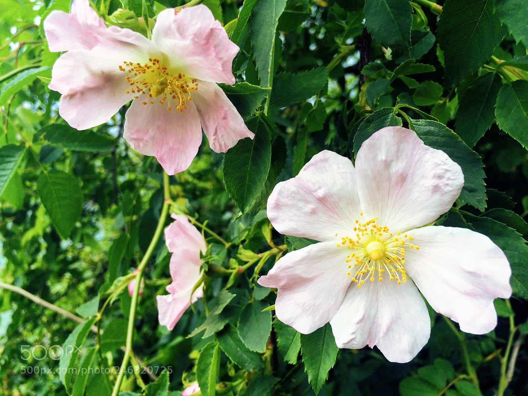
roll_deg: +11.8
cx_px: 264
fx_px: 442
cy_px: 198
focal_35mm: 29
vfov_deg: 48.2
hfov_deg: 61.7
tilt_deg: -19.4
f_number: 2.2
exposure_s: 1/182
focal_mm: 4.15
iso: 32
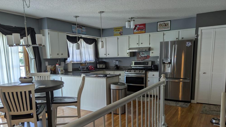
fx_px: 168
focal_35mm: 28
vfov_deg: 41.0
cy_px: 85
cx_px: 112
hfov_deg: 67.9
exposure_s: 1/60
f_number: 1.89
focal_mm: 5.43
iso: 58
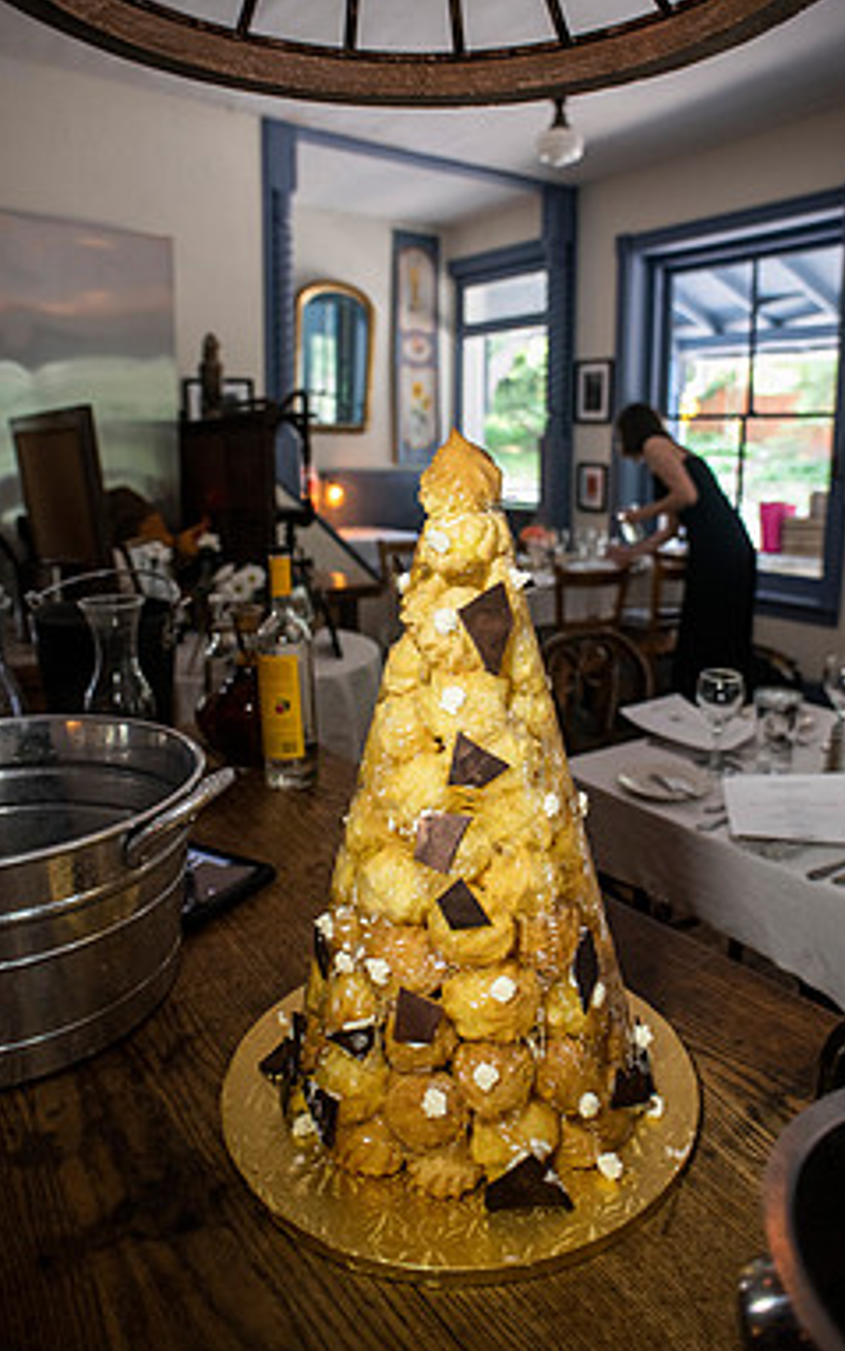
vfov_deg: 74.6
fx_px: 884
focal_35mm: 24
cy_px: 612
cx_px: 463
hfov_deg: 51.0
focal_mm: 20
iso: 1600
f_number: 2.8
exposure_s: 1/200
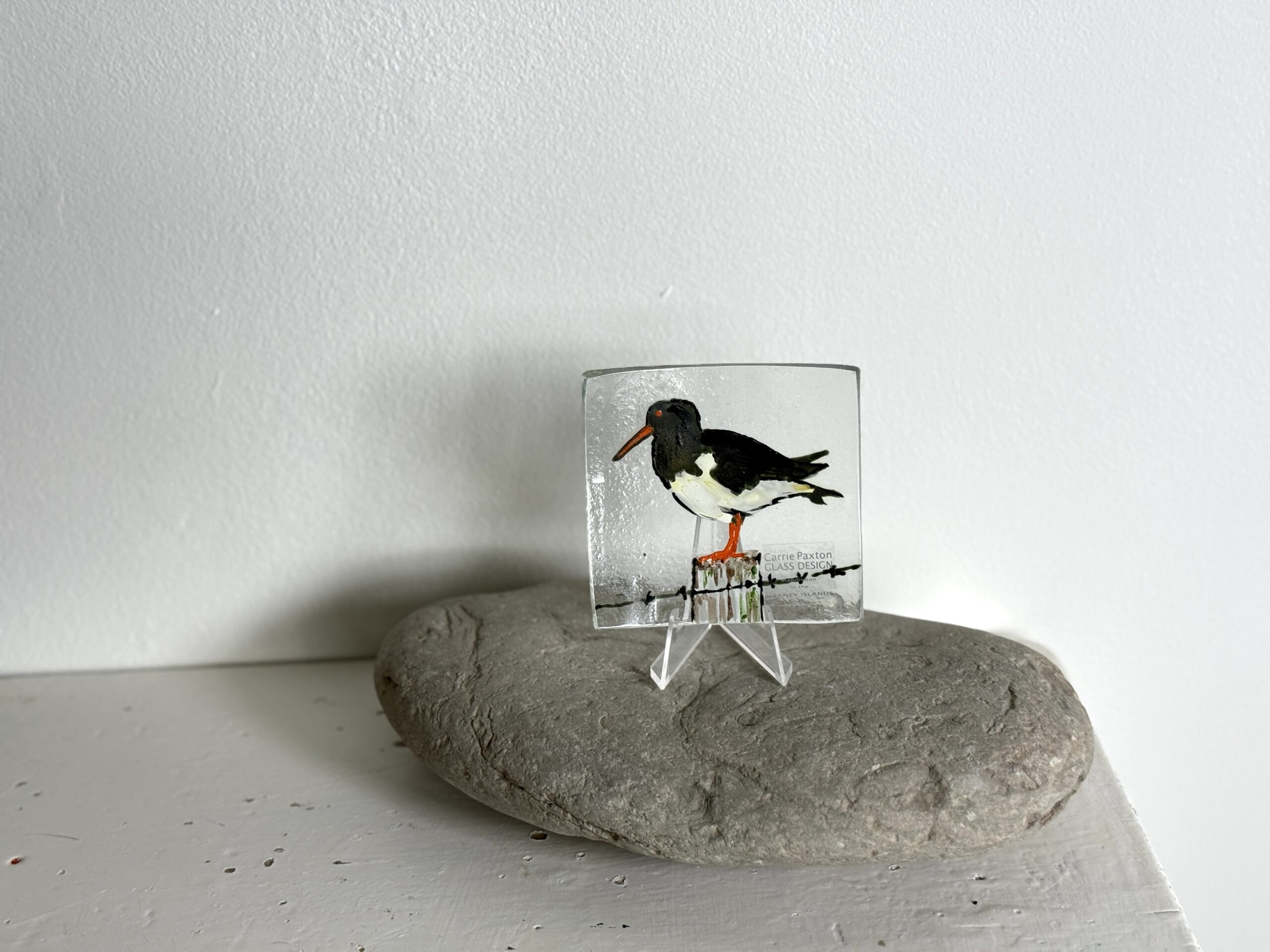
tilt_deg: -22.9
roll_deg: +1.2
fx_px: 1761
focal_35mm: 48
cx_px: 635
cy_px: 476
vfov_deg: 30.3
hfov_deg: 39.7
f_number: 1.78
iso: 64
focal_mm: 6.76
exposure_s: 1/121
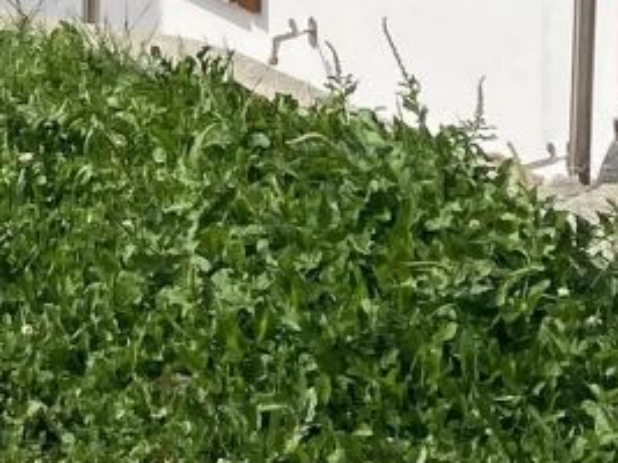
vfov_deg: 6.2
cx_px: -977
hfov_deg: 8.3
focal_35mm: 215
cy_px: -1095
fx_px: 3837
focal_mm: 3.99
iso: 20
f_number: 1.8
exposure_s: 1/1919
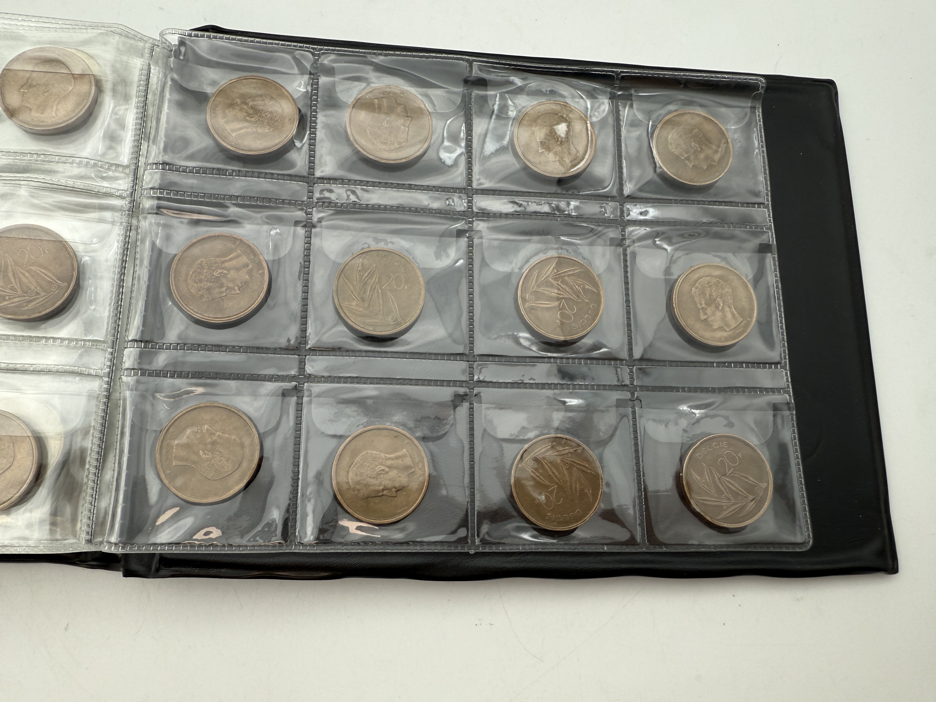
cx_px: 468
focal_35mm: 24
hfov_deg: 71.6
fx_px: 649
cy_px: 351
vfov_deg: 56.8
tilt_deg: -76.2
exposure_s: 1/161
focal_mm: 2.22
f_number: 2.2
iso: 40
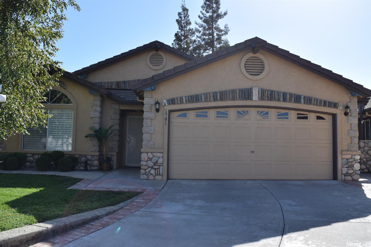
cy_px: 124
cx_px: 186
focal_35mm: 30
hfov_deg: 61.9
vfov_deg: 43.6
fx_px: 309
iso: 400
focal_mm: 20
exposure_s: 1/1600
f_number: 6.3
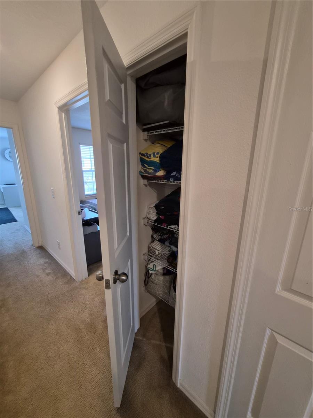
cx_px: 156
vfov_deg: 106.2
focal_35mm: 13
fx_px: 157
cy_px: 209
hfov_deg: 89.9
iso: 160
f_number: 2.2
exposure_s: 1/60
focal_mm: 1.7
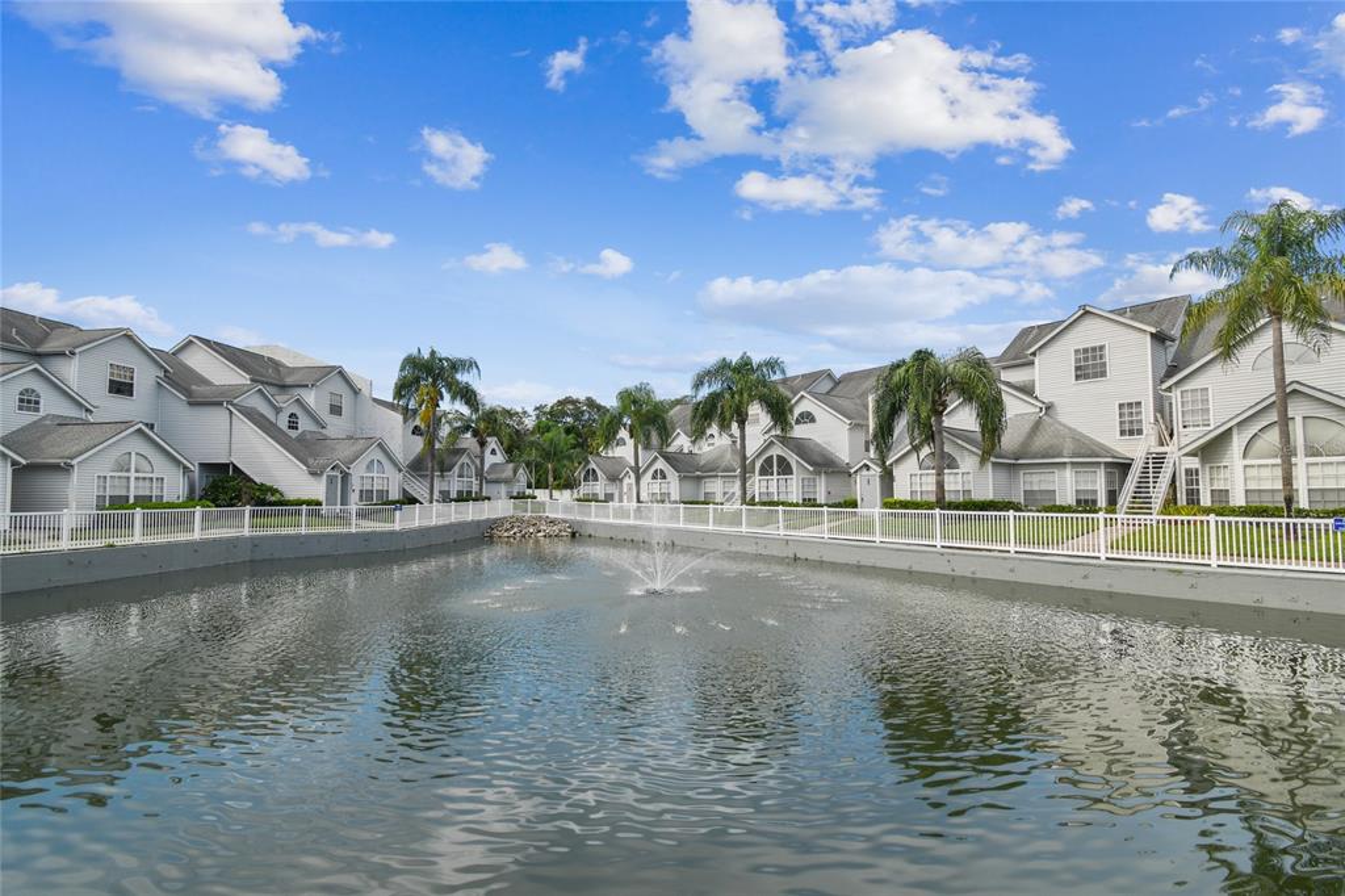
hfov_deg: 100.4
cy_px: 448
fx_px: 560
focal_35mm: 15
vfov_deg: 77.3
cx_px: 672
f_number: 7.1
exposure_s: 1/160
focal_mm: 10
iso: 100
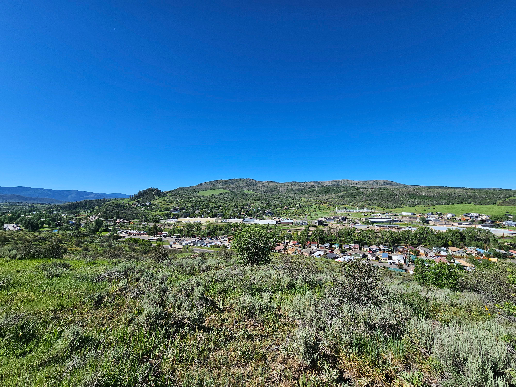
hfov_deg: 106.2
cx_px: 258
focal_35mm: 13
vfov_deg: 89.9
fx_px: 194
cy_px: 194
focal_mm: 2.2
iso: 50
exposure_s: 1/2302
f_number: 2.2
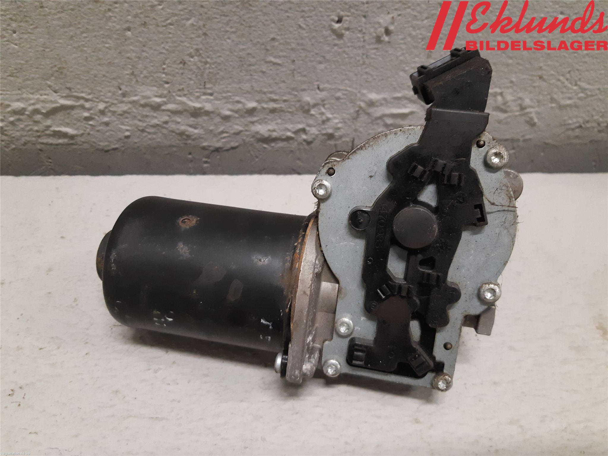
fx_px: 457
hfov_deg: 67.3
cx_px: 304
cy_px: 228
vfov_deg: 53.1
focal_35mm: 26
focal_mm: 3.93
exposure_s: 1/50
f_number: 1.7
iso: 200
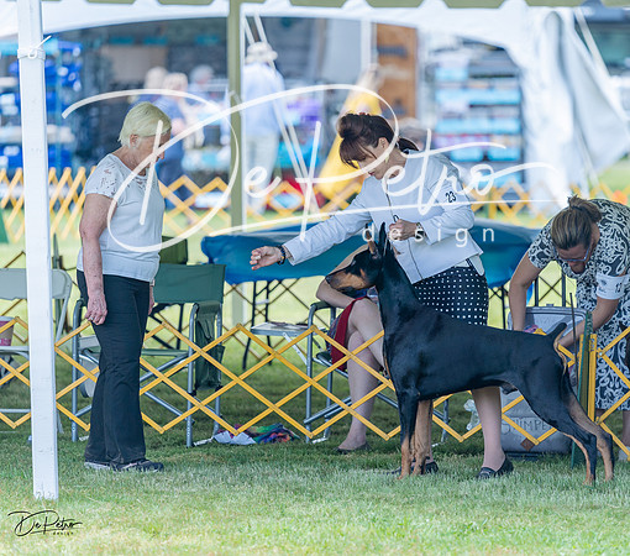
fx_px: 4942
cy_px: 271
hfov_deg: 7.3
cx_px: 388
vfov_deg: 6.4
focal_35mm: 255
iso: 125
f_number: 3.2
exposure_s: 1/500
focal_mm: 200
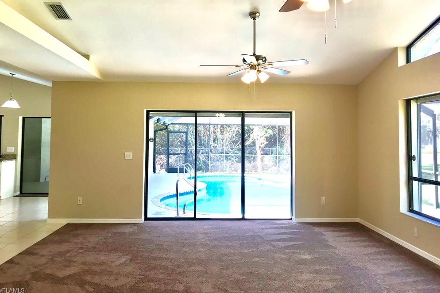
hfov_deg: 61.9
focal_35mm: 30
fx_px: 367
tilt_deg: +2.4
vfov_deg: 43.5
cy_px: 125
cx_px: 219
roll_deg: -0.5
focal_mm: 3.99
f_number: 1.8
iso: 40
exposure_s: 1/120
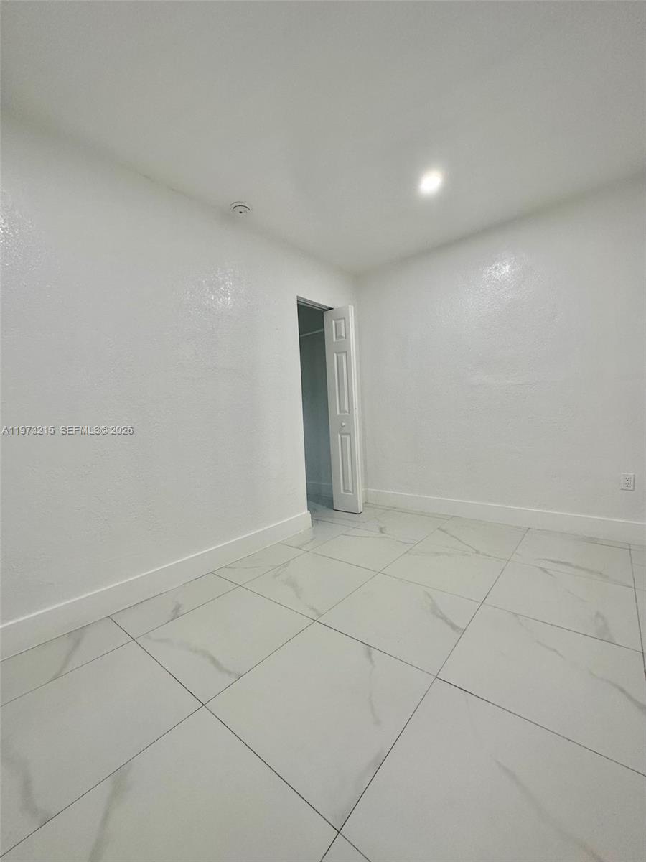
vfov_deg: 102.1
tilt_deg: -2.9
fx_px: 348
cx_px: 323
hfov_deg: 85.7
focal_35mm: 14
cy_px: 431
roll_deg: +2.5
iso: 160
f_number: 2.2
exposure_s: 1/120
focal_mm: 2.22
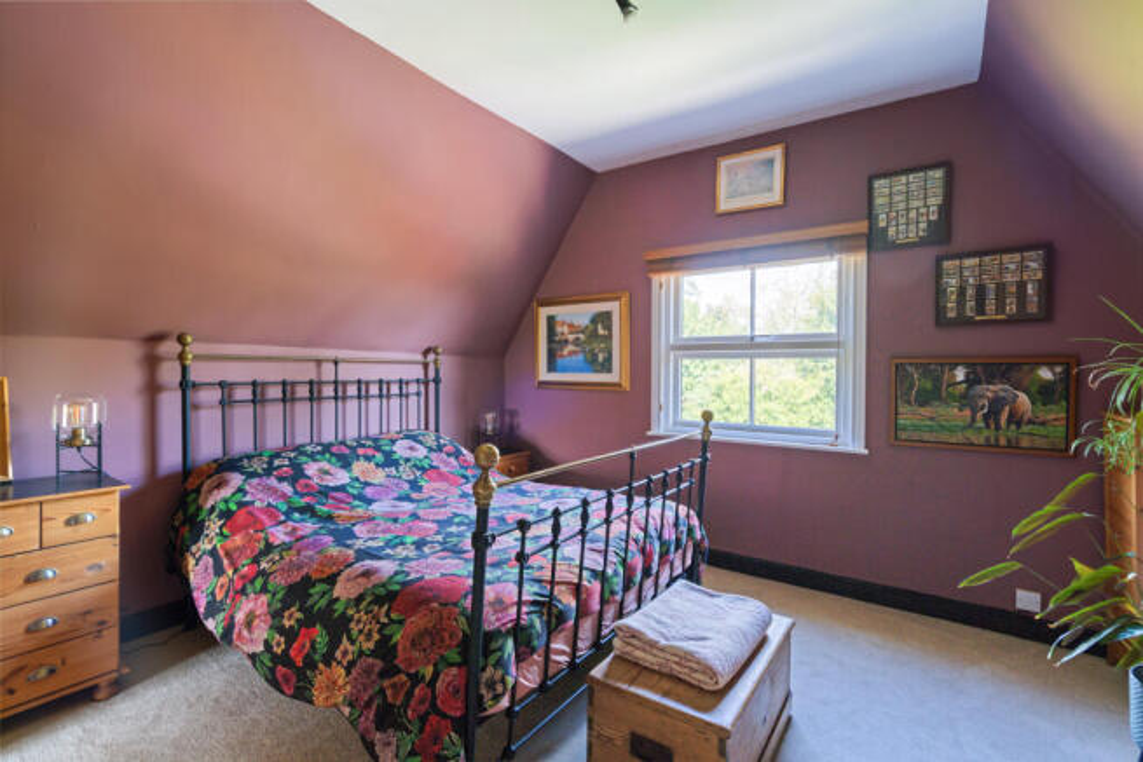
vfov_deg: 73.8
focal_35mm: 16
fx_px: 508
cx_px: 572
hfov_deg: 96.7
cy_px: 381
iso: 320
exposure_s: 1/2
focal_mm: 16
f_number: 8
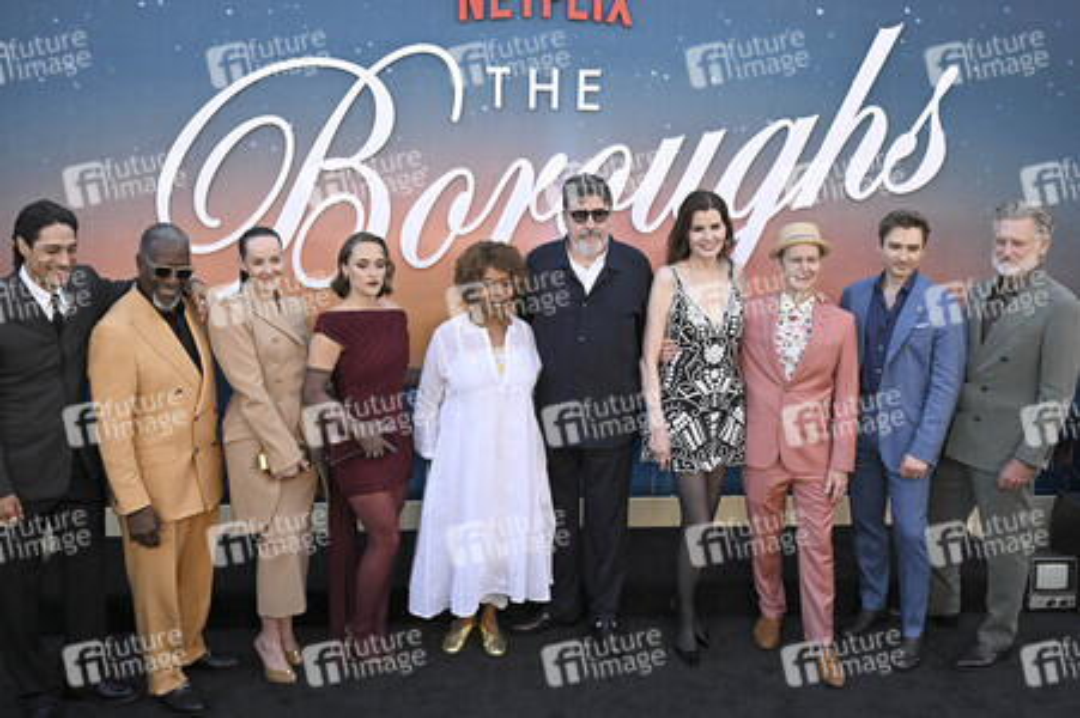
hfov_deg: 54.5
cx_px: 540
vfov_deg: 37.8
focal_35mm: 35
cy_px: 359
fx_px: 1049
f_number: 7.1
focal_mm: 35
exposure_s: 1/320
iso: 800
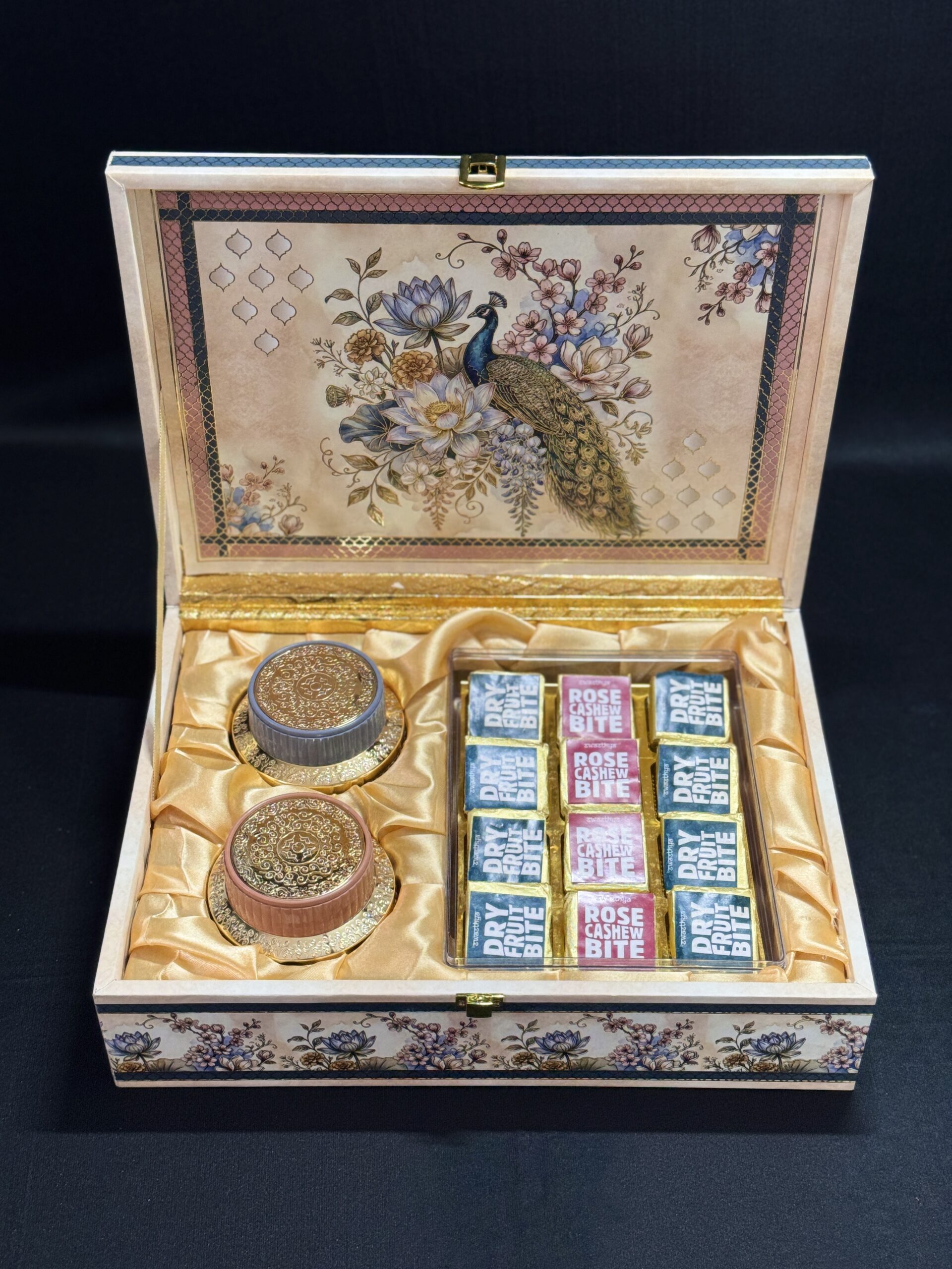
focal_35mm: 48
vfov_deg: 39.7
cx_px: 476
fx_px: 1760
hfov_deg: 30.3
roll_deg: -0.1
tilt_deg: -42.8
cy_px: 634
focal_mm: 6.76
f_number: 1.78
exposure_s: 1/50
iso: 64
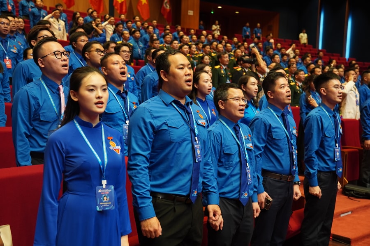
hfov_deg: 43.6
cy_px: 123
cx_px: 185
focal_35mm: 45
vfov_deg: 29.9
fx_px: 462
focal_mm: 30
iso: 640
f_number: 2.8
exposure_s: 1/100
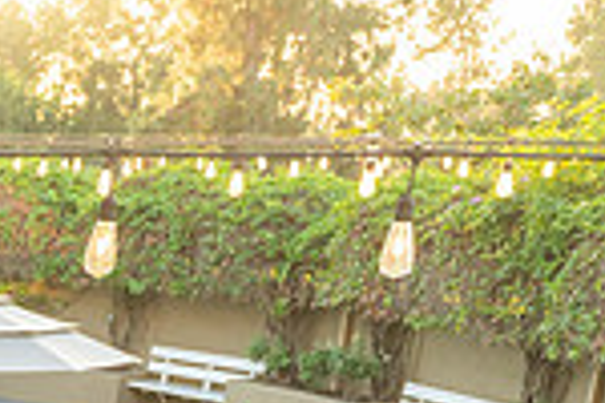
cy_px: 824
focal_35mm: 103
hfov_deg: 16.7
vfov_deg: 11.8
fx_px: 1731
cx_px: -457
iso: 500
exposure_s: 1/200
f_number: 5.6
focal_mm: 24
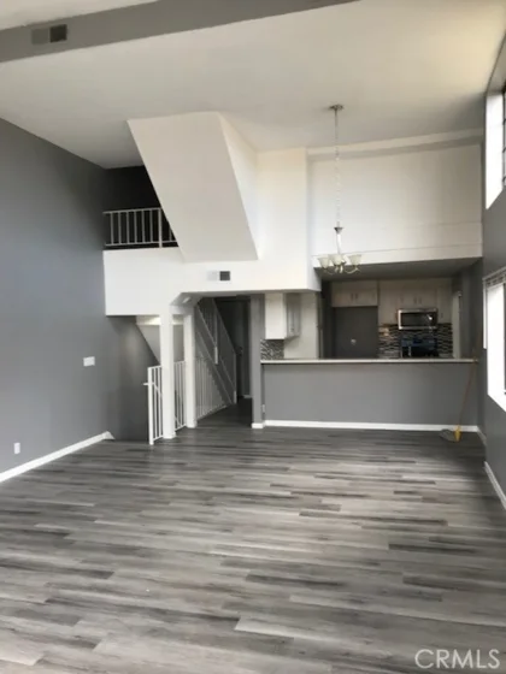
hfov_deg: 49.7
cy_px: 337
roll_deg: +1.2
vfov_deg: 63.4
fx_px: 546
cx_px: 253
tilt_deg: -1.0
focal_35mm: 28
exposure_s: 1/60
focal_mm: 3.99
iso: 25
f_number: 1.8
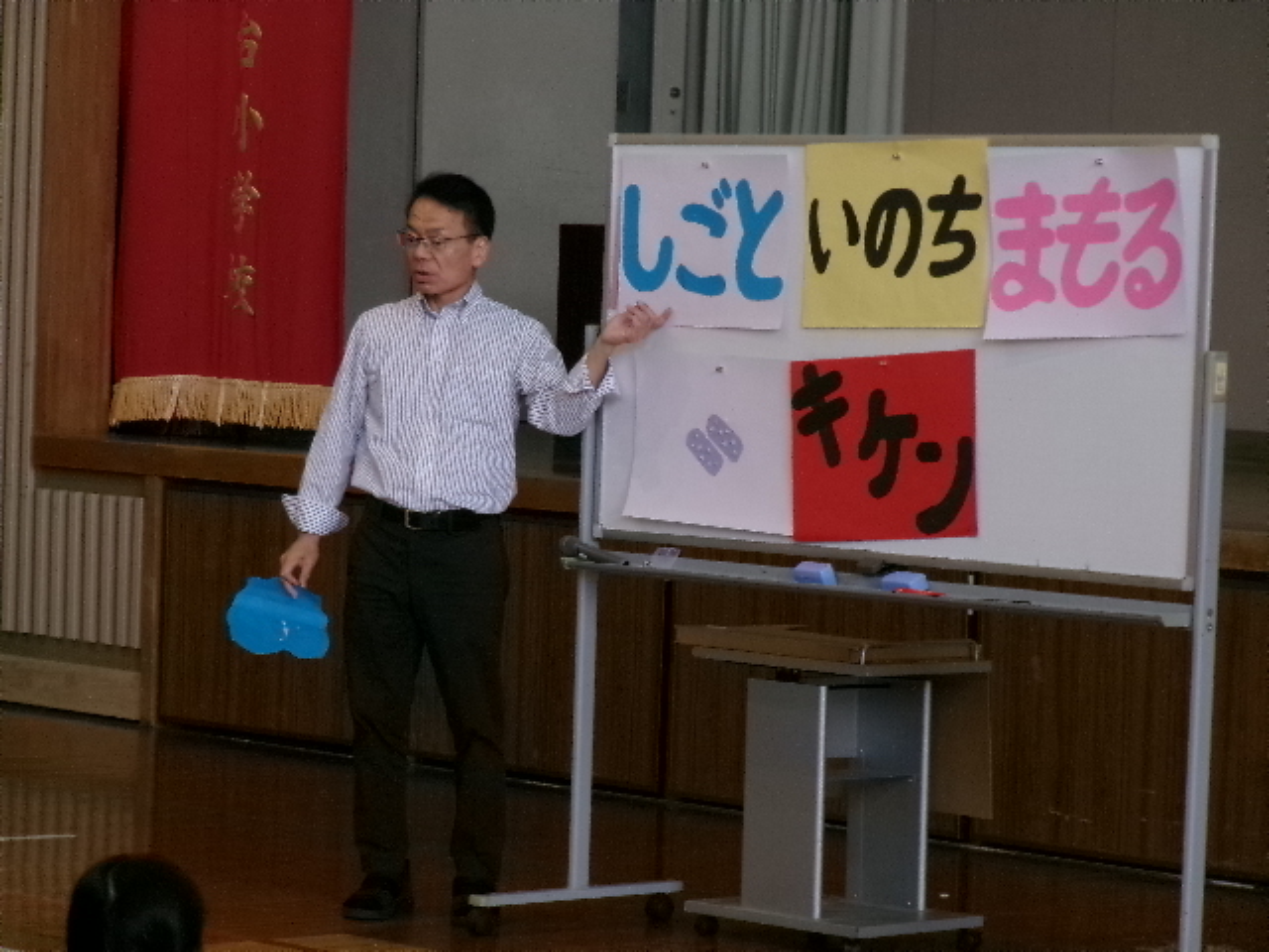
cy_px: 476
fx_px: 5206
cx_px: 634
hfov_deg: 13.9
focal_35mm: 142
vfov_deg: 10.4
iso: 400
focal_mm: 25.5
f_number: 6.3
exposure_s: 1/40
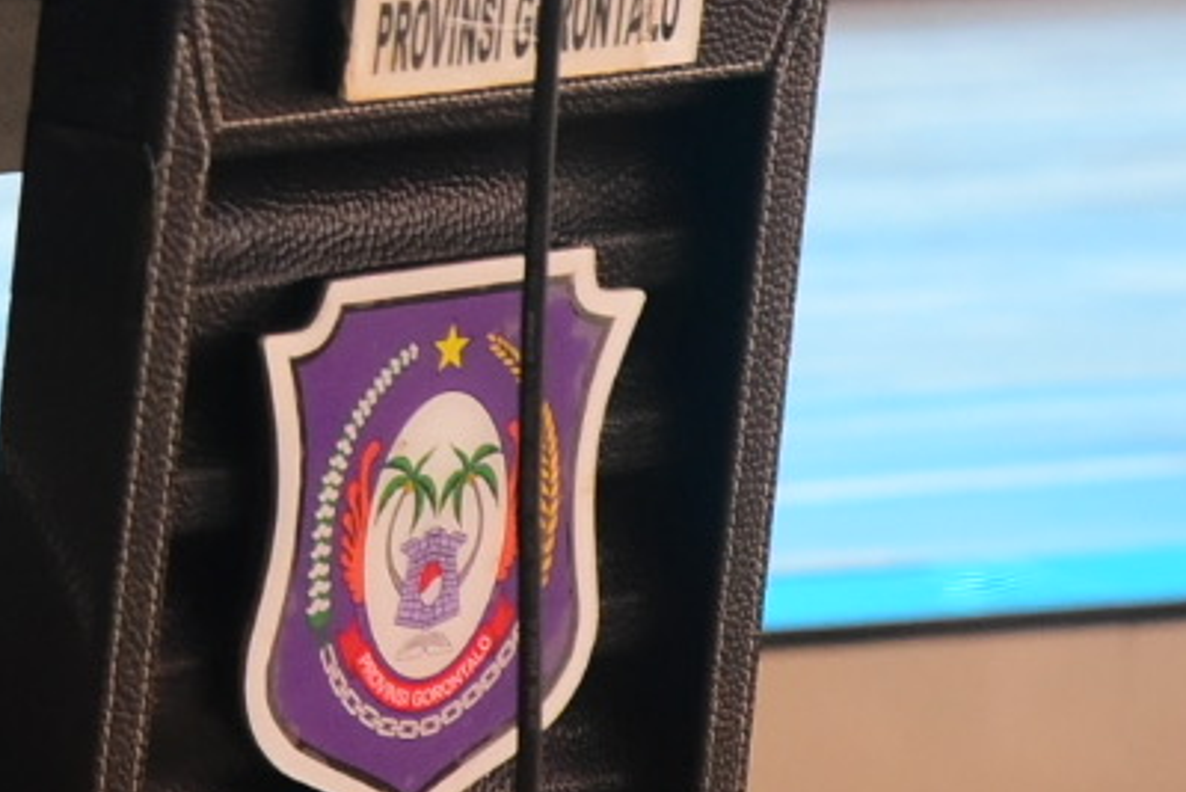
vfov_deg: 3.4
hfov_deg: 5.1
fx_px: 13347
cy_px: -558
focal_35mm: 405
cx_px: -451
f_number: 5
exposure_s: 1/200
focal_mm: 100
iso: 4500
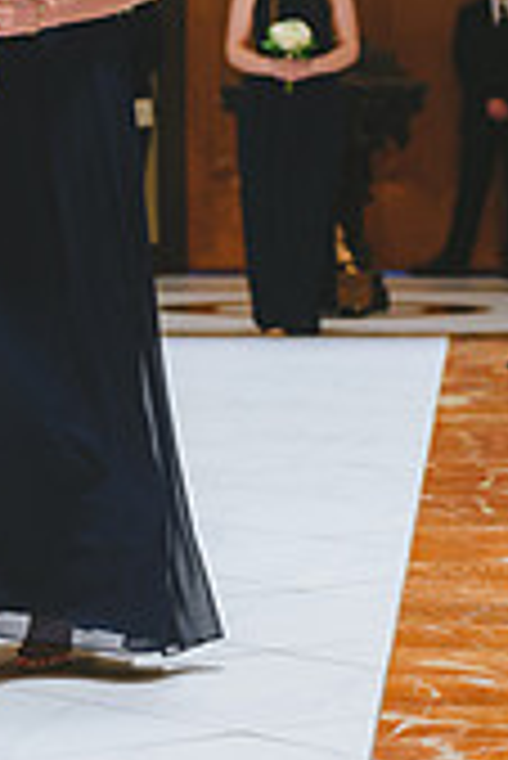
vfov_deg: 11.0
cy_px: 67
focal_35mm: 186
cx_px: 0
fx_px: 3929
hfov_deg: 7.4
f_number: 3.5
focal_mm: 70
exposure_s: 1/125
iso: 2500
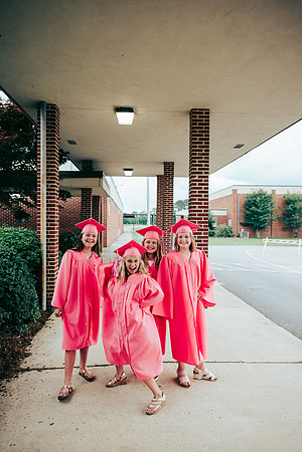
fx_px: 302
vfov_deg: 73.7
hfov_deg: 53.1
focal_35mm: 24
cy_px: 226
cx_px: 151
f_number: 2.8
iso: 400
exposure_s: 1/250
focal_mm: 24
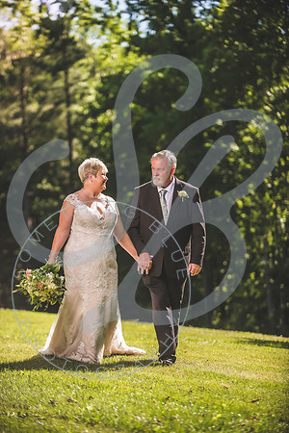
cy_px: 216
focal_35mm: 120
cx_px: 144
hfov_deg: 11.4
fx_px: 1445
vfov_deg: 17.1
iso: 320
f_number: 2.8
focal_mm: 120
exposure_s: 1/2500
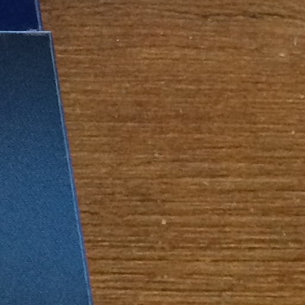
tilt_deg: -68.6
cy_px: -63
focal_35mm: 163
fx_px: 1625
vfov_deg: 10.5
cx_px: -580
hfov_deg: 8.9
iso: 64
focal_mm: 4.15
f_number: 2.2
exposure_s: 1/30
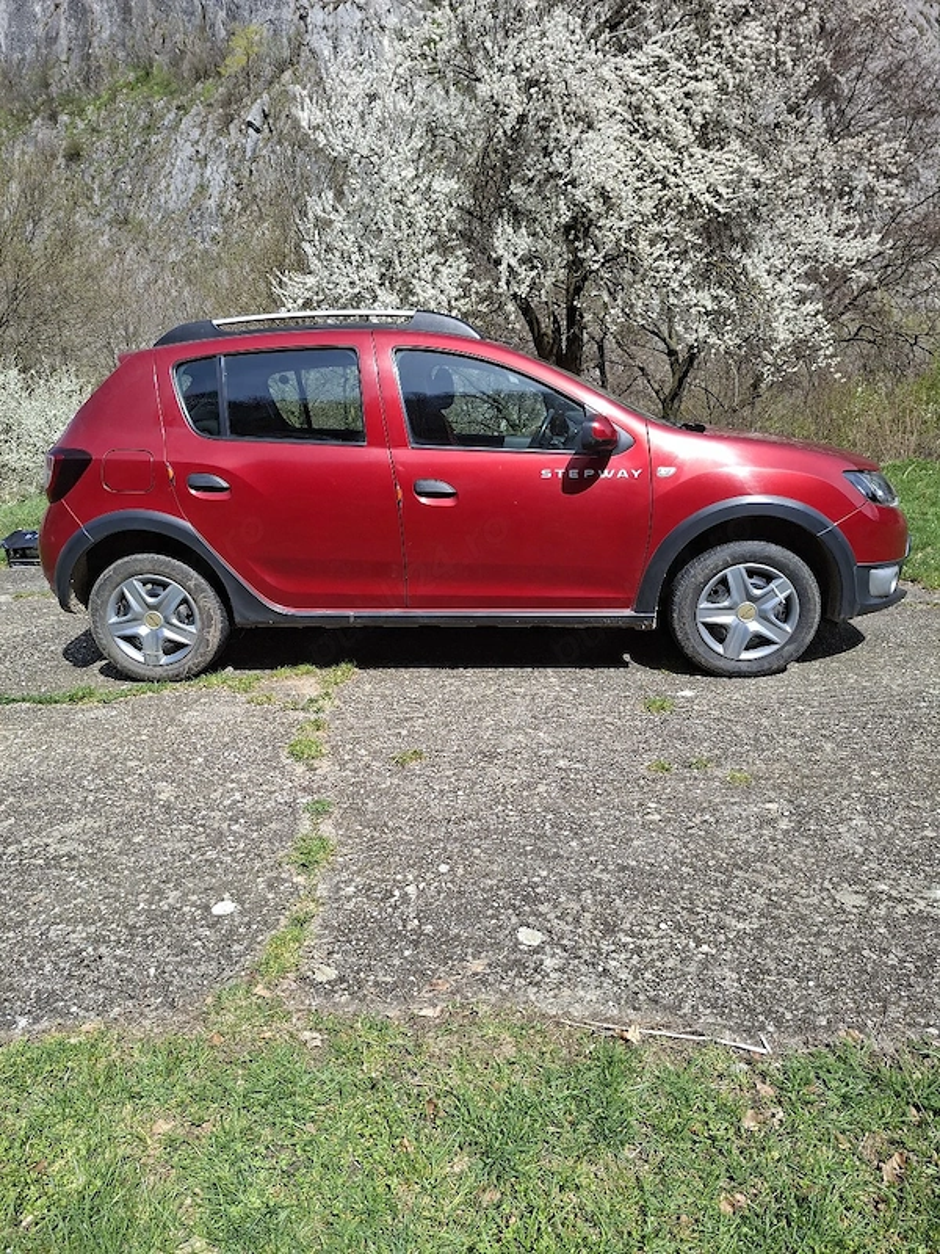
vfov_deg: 73.9
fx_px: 833
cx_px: 470
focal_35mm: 23
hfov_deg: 58.9
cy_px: 627
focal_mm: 5.54
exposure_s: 1/909
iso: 50
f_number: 1.8
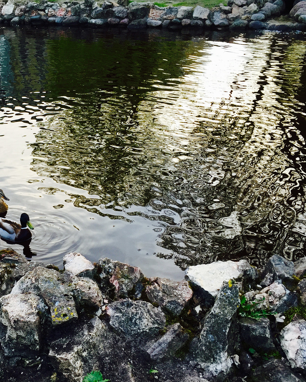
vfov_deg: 47.9
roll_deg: -1.1
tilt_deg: -27.2
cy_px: 191
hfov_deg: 37.7
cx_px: 59
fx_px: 430
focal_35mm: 38
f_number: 2.2
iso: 50
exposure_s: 1/120
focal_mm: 4.15
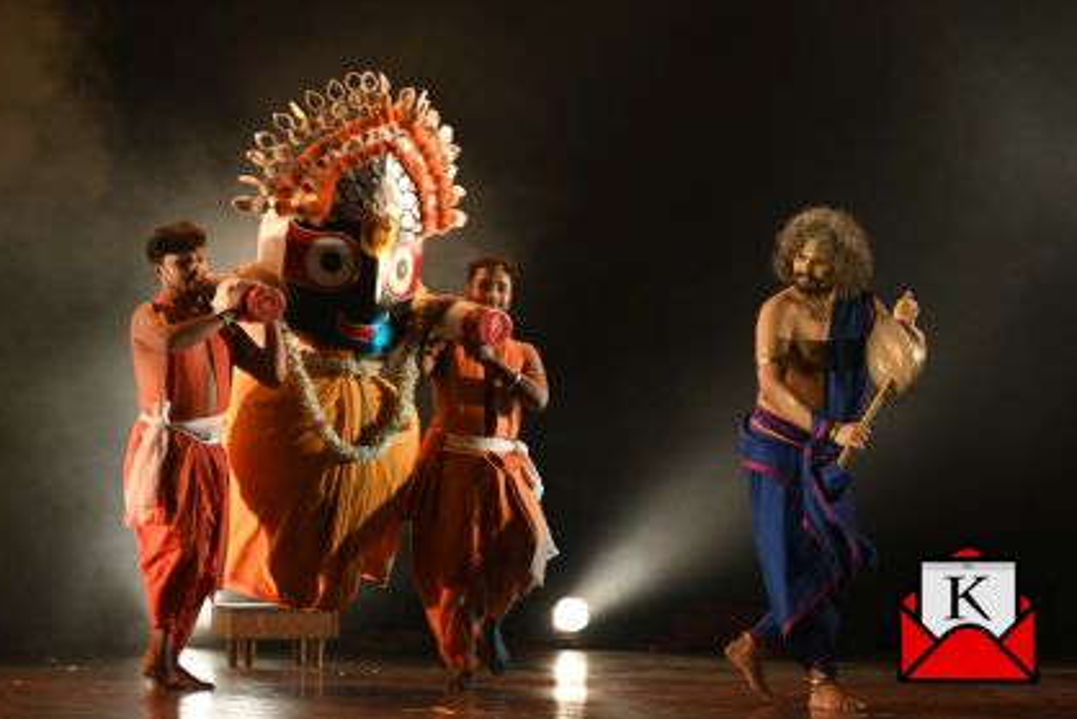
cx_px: 505
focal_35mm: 120
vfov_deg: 11.4
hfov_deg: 17.1
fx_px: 3591
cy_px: 339
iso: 400
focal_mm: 75
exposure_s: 1/200
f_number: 2.8
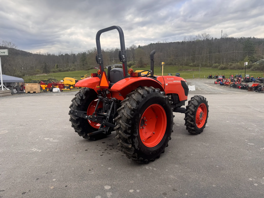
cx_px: 132
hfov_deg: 71.6
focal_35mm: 24
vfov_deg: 56.8
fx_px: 183
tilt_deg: -6.4
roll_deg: +0.2
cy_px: 99
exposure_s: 1/812
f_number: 1.78
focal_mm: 6.76
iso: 80
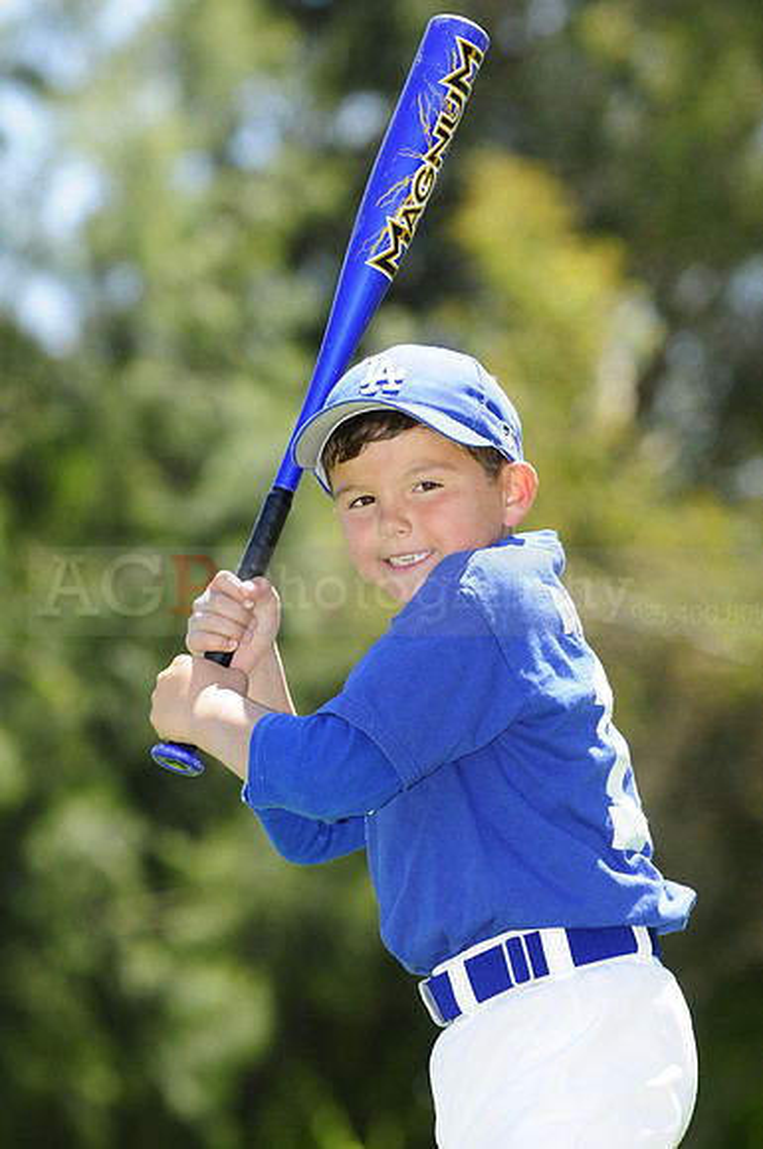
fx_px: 5978
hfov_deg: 7.3
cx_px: 382
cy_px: 574
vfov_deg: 11.0
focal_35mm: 188
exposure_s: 1/640
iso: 200
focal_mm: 125
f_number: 4
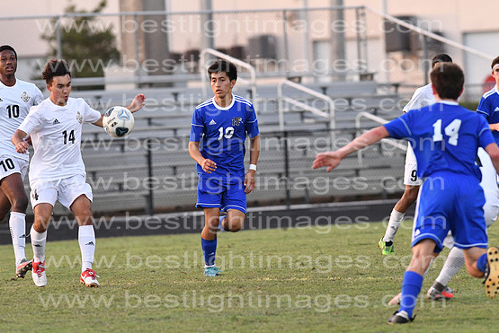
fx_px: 6520
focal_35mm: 470
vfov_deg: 2.9
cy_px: 164
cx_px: 243
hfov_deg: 4.4
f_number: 4.5
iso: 3200
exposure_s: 1/1000
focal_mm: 300
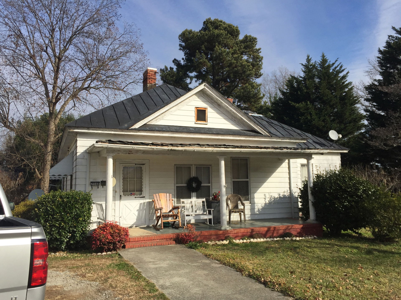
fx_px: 336
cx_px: 200
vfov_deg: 48.2
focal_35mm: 29
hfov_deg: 61.7
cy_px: 150
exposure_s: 1/3049
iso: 32
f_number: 2.2
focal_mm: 4.15
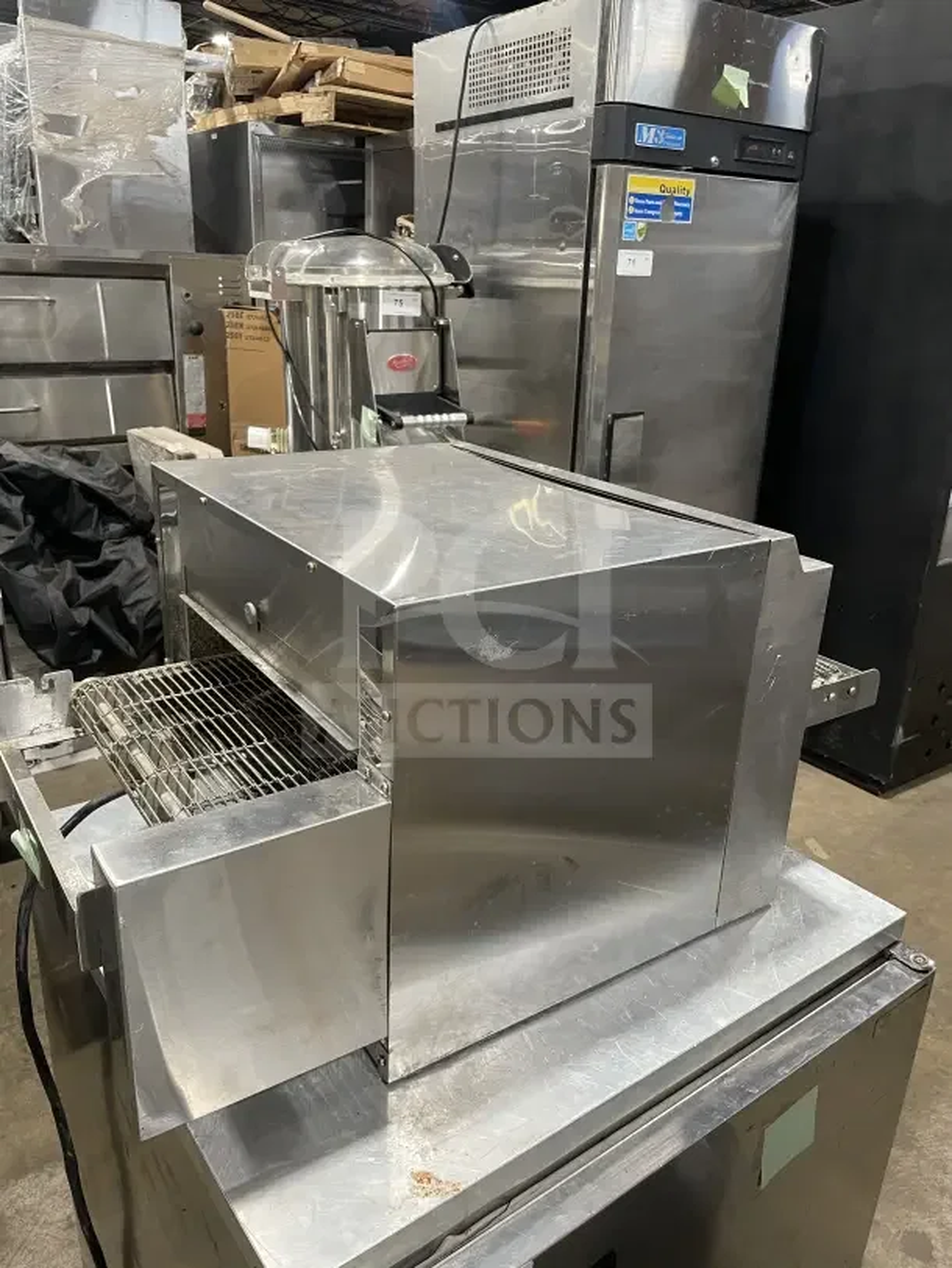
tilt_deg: -18.8
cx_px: 476
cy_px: 634
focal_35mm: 26
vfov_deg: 67.3
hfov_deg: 53.1
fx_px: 953
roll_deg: -1.1
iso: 250
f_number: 1.6
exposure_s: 1/60
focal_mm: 4.2
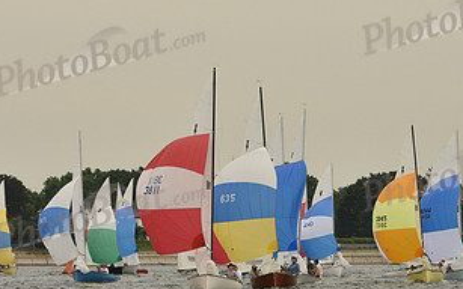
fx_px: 5099
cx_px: 285
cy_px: 115
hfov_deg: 5.2
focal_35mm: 404
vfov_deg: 3.3
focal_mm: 210
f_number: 5.6
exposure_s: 1/1250
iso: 320
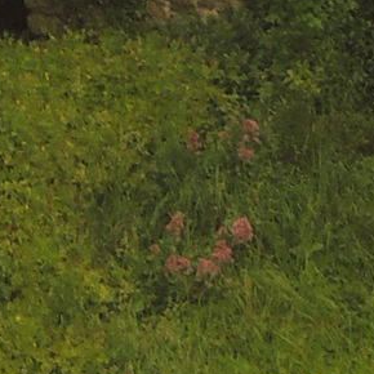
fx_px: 3814
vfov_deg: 5.1
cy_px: -972
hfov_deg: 5.2
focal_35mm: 312
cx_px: -855
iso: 100
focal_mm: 7.1
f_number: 3.3
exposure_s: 1/500
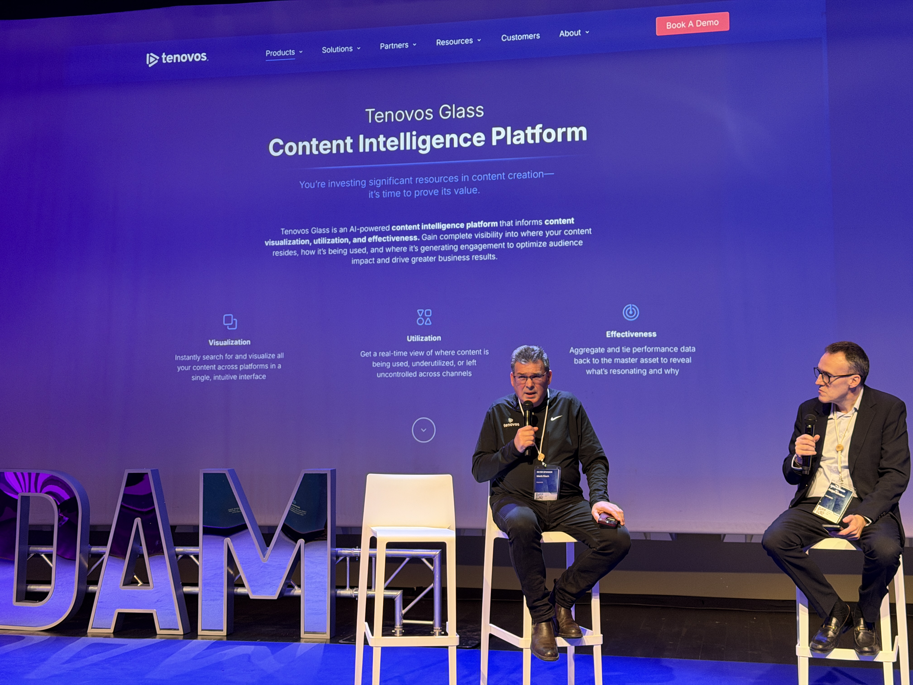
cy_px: 342
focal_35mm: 48
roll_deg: +0.3
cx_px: 456
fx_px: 1266
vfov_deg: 30.3
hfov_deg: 39.7
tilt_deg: +3.8
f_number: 1.78
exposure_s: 1/50
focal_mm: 6.76
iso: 250
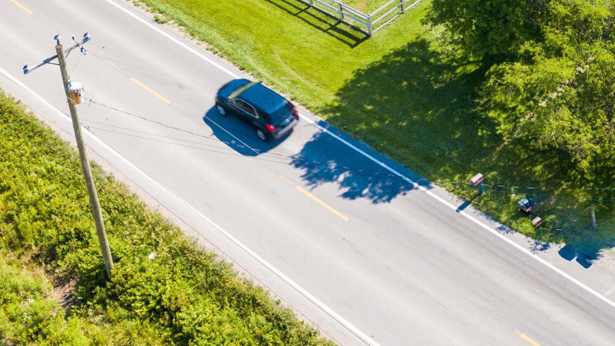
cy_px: -108
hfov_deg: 33.8
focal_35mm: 59
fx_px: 962
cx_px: 536
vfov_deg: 18.9
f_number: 2.2
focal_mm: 4.7
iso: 107
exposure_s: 1/120
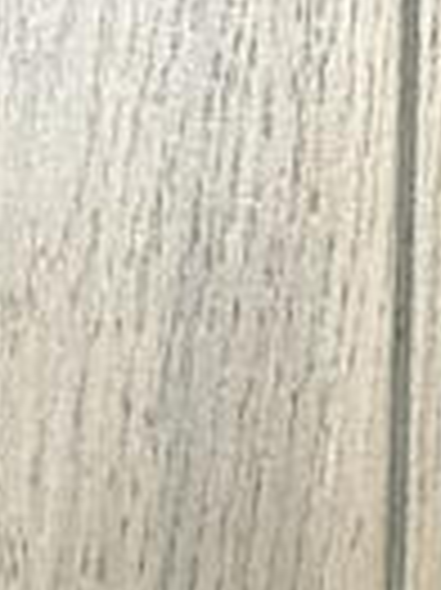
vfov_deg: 8.1
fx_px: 3199
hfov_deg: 7.8
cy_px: -1491
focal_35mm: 188
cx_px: 590
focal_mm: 6.86
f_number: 1.78
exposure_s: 1/50
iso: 200
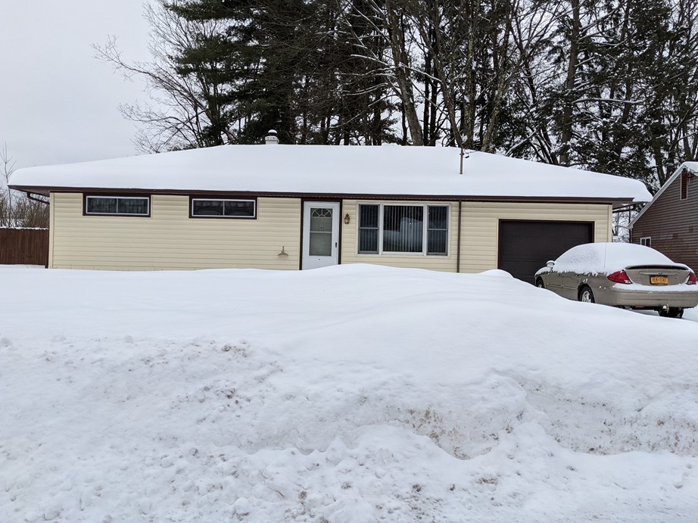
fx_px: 605
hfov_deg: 60.0
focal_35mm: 30
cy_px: 264
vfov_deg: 46.8
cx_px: 358
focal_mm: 4.38
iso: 82
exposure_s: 1/1675
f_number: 1.73
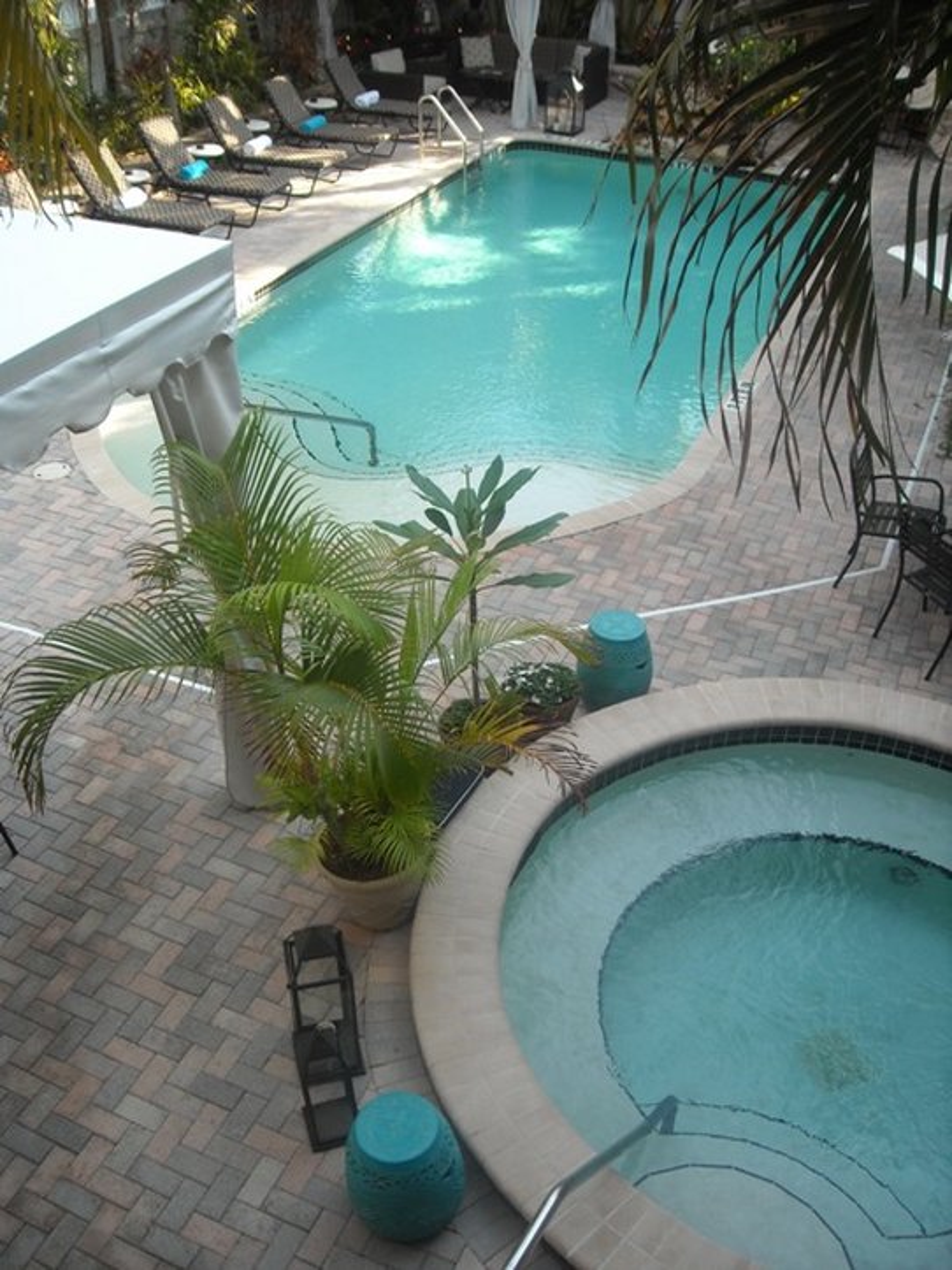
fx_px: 1284
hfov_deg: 40.7
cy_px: 635
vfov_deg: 52.6
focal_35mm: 35
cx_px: 476
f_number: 2.8
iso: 64
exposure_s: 1/135
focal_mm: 5.7
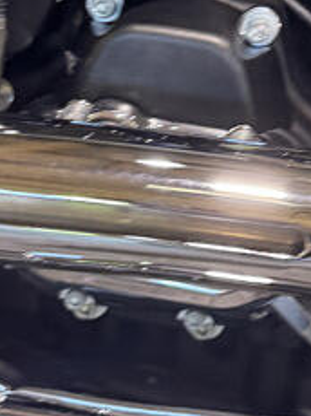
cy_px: -130
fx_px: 1284
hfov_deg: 13.6
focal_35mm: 107
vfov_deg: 17.2
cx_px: 302
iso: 250
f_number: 1.78
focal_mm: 6.76
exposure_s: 1/60
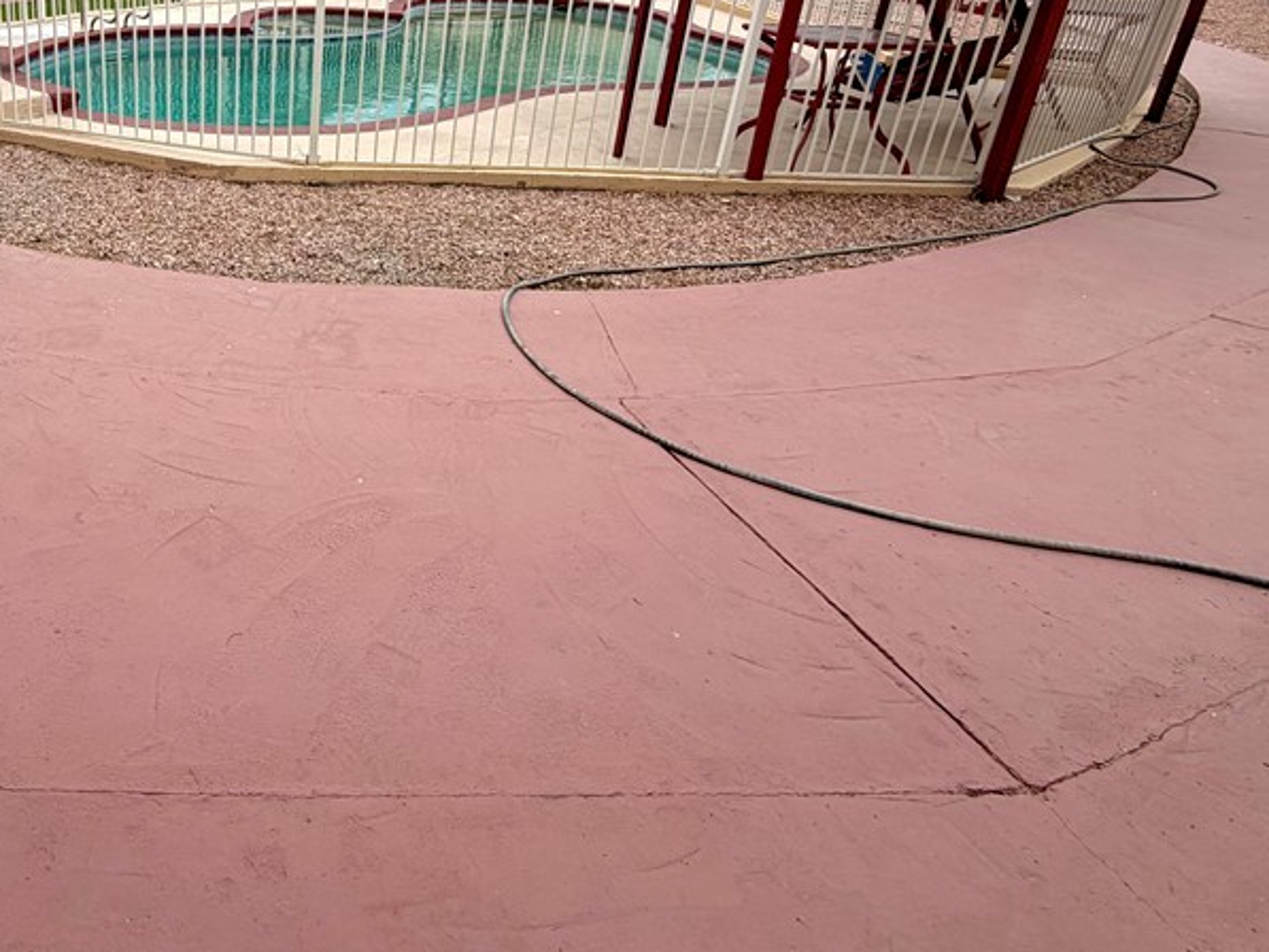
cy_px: 202
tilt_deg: -20.7
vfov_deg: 53.4
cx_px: 257
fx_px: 880
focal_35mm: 24
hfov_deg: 65.3
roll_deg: -0.5
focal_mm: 2.22
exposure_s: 1/841
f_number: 2.2
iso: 20
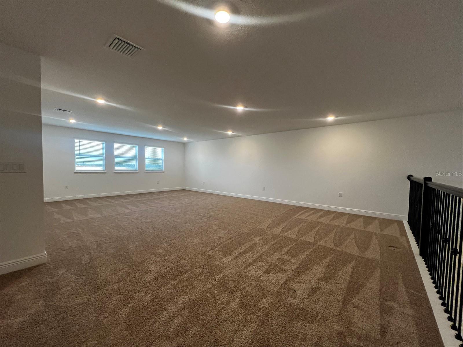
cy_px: 174
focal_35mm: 13
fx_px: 174
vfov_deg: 89.9
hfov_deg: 106.2
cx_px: 232
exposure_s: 1/120
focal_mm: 1.57
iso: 200
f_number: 1.8
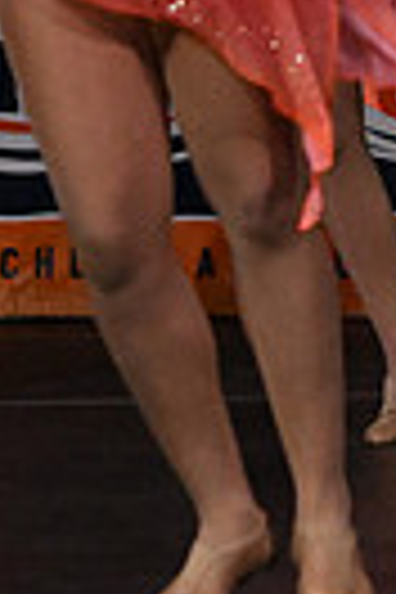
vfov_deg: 2.8
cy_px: -108
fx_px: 11995
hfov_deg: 1.9
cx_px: 1264
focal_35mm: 727
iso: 8000
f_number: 4
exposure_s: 1/1000
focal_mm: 110
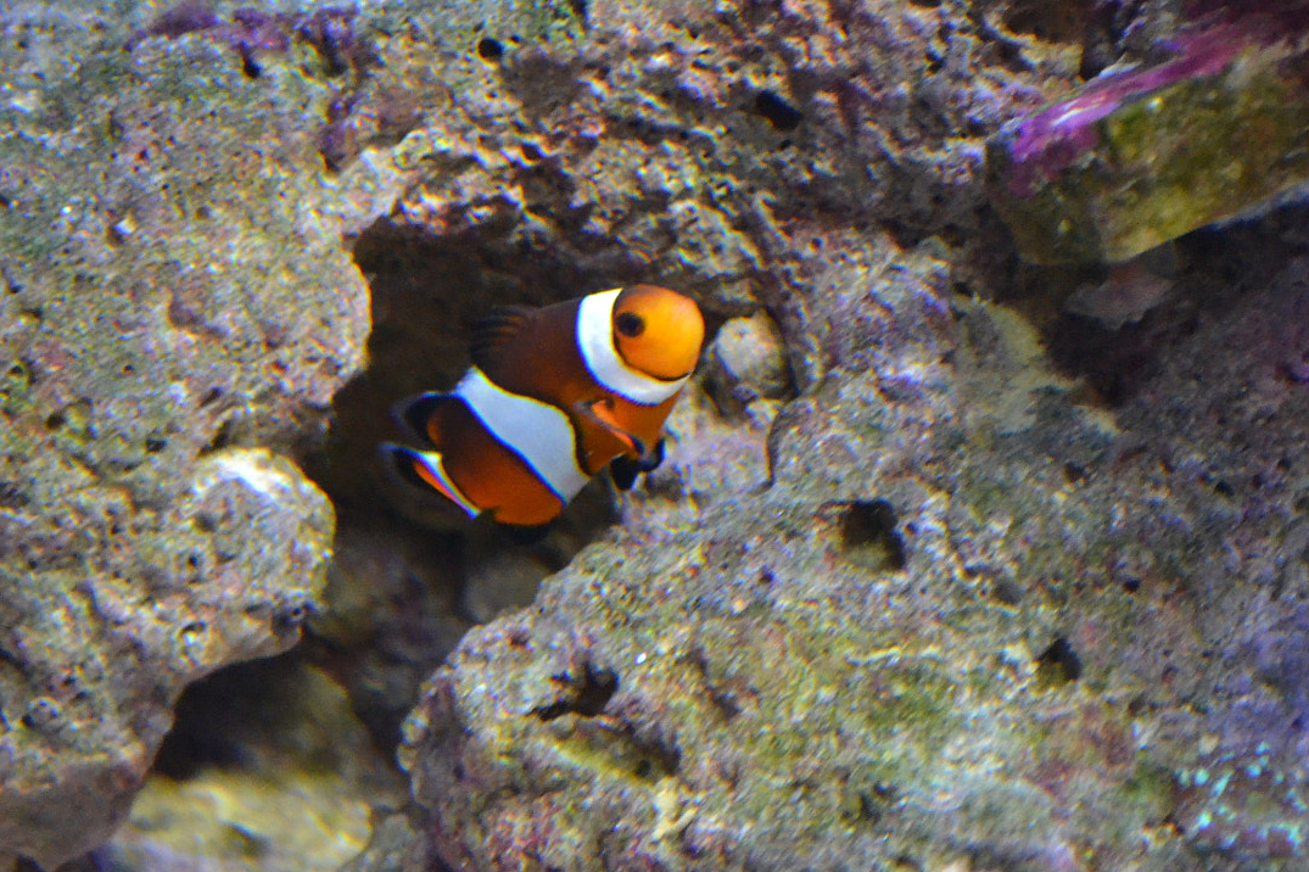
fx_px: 4461
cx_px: 533
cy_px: 385
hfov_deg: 16.7
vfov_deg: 11.2
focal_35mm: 123
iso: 3200
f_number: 5.6
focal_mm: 55
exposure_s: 1/80
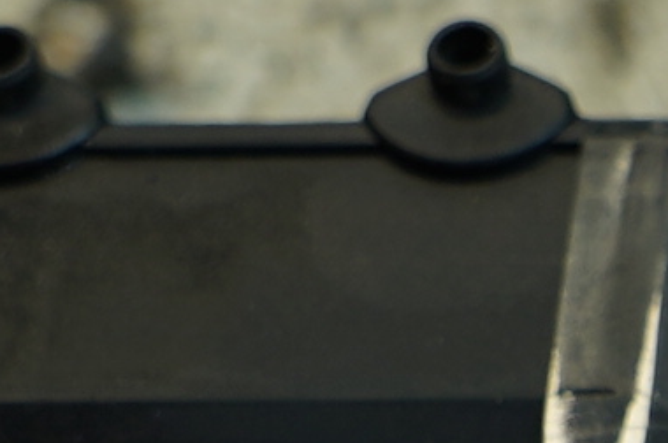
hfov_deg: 6.5
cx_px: 1165
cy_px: 1049
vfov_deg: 4.3
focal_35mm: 309
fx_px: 5724
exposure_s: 1/60
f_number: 4
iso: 125
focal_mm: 26
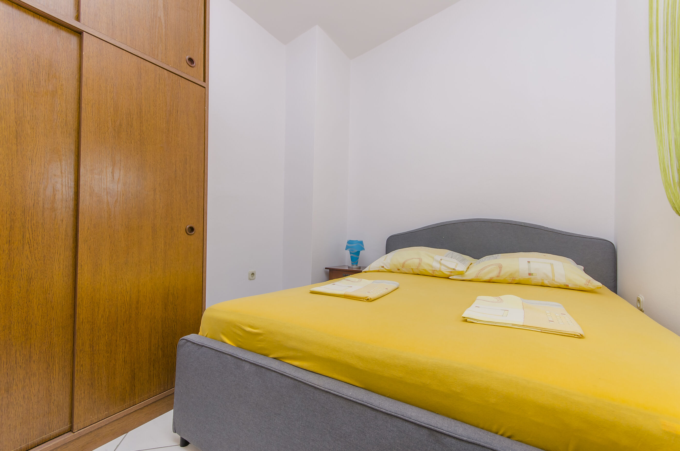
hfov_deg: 100.5
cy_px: 226
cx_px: 340
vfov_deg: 77.1
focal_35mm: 15
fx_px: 283
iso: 125
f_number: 6.3
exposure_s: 1/100
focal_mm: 10
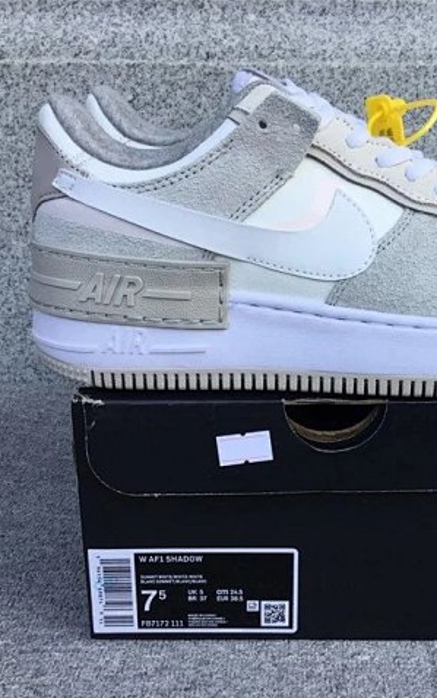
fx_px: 838
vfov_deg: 45.3
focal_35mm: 44
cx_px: 332
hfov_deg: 28.8
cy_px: 349
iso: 25
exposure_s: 1/173
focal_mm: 3.3
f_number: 2.4
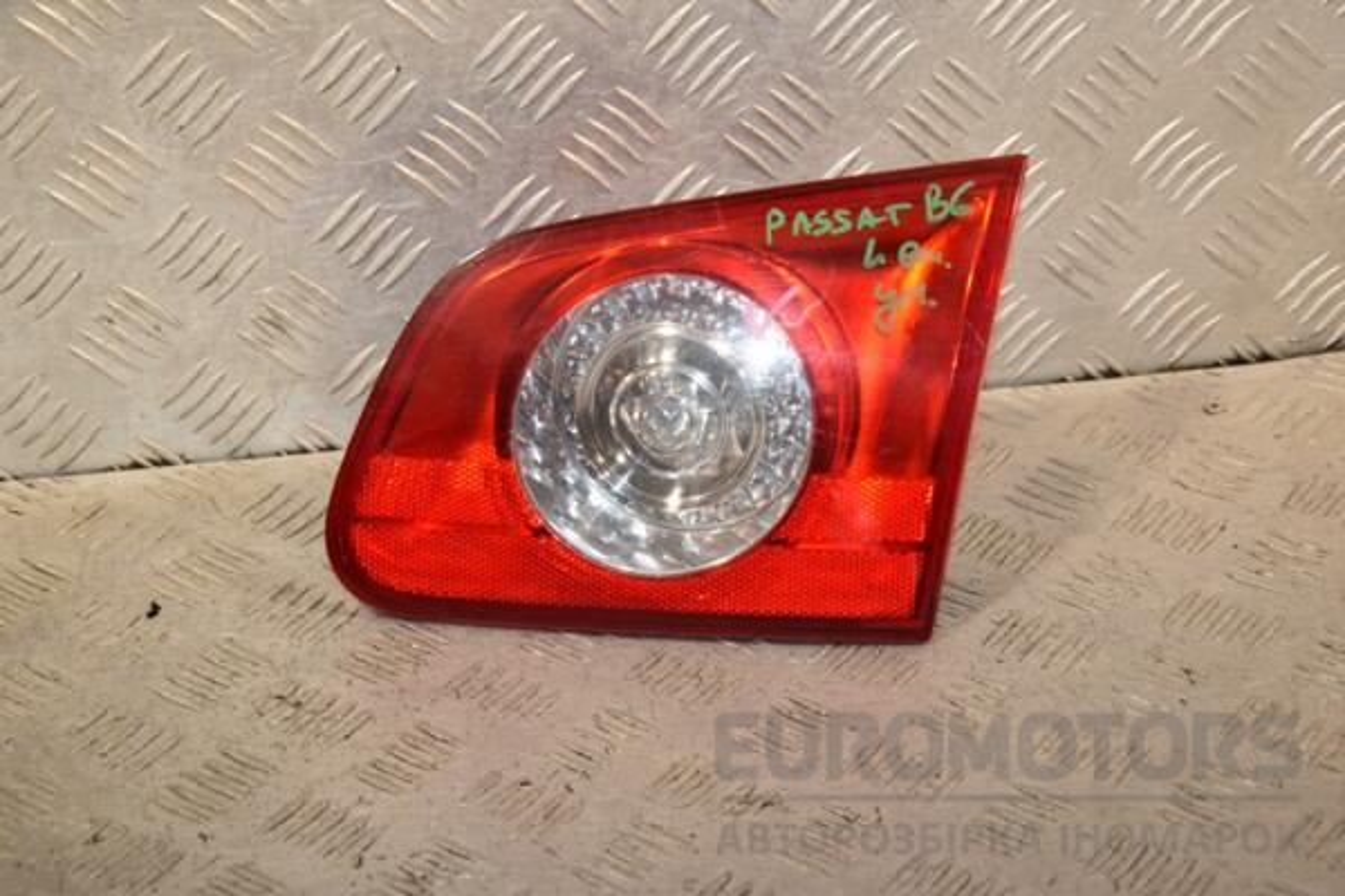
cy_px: 448
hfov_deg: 23.4
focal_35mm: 87
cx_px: 672
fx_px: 3250
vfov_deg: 15.7
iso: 800
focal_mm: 58
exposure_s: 1/200
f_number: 6.3
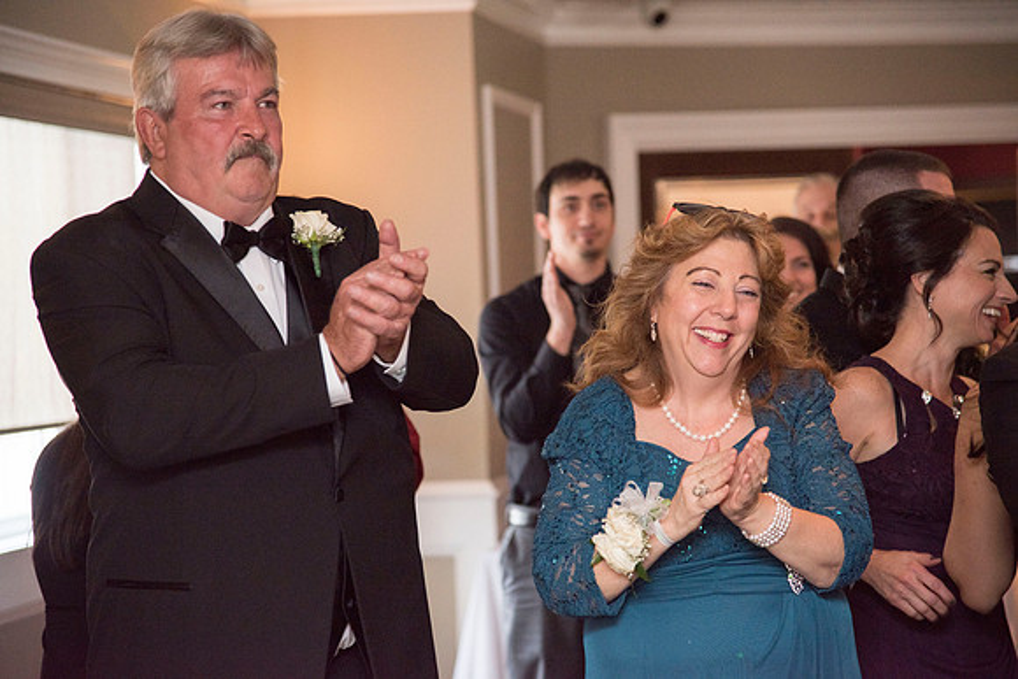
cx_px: 509
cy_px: 340
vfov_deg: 11.4
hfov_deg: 17.1
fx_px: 3394
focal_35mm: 120
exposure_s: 1/200
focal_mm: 120
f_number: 4
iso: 1000
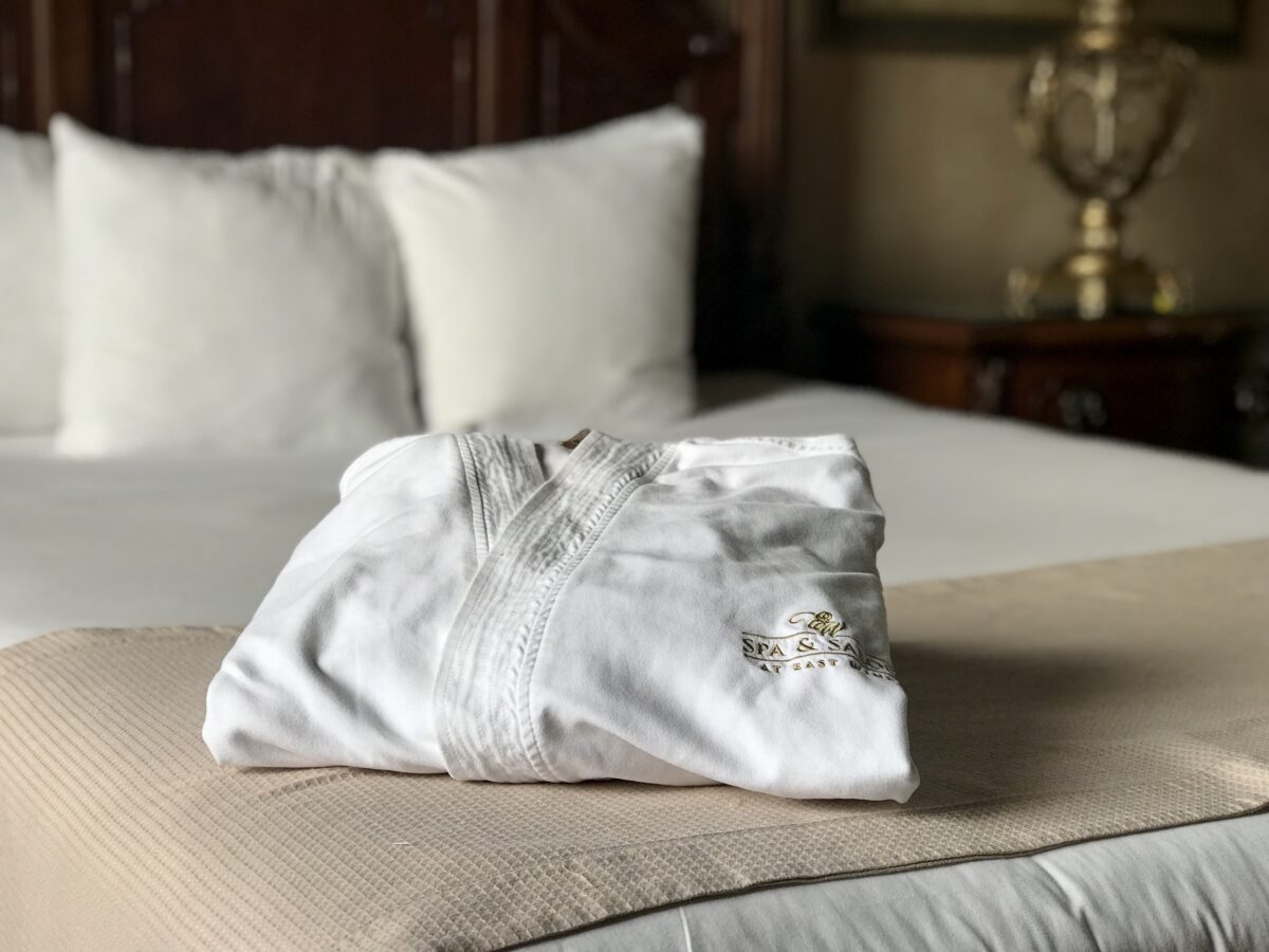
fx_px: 2090
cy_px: 476
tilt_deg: -9.9
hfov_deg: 33.8
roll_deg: -0.3
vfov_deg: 25.7
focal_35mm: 57
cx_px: 634
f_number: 2.8
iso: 20
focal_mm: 6.6
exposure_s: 1/60
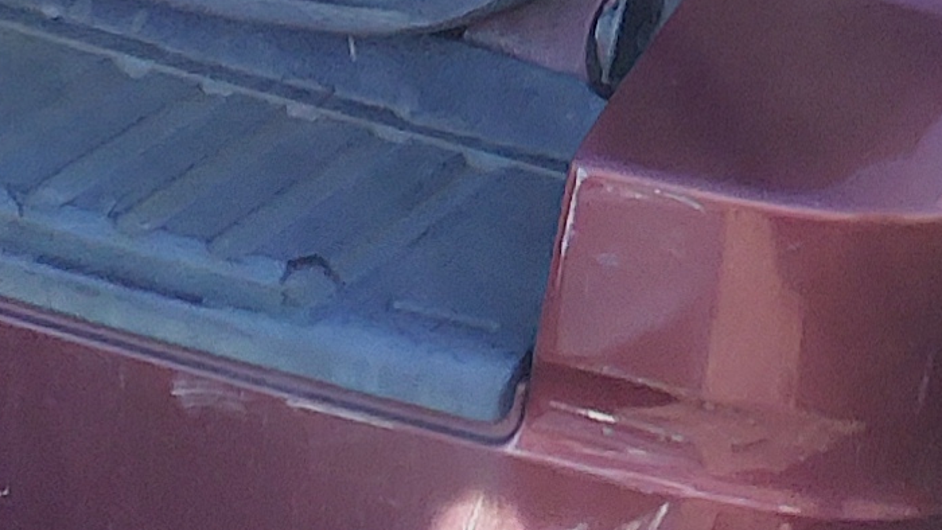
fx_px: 4172
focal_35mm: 167
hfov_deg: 12.8
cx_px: 863
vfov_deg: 6.7
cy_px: -962
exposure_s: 1/171
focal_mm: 3.58
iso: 40
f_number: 1.9
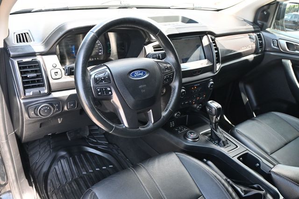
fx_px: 249
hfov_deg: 62.0
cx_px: 150
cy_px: 100
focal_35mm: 30
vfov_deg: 43.6
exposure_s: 1/125
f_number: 3.8
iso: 560
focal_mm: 20
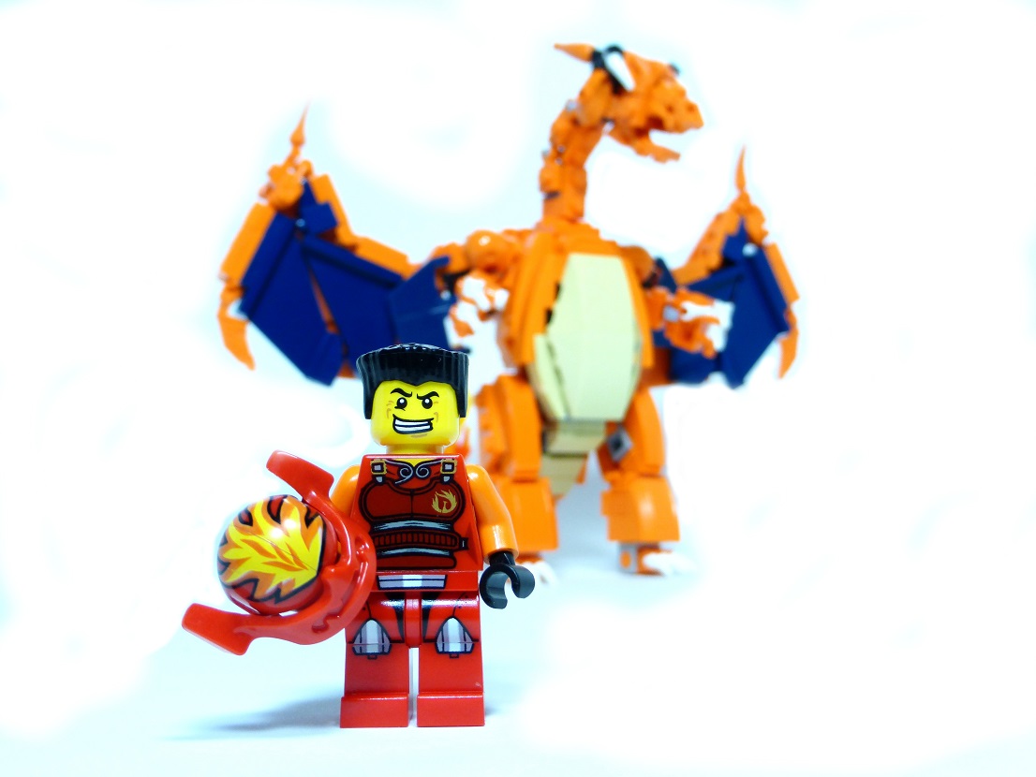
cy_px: 388
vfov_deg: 41.8
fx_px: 1018
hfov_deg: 53.9
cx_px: 518
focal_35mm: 34
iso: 100
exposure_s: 1/80
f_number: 3.7
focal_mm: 6.1
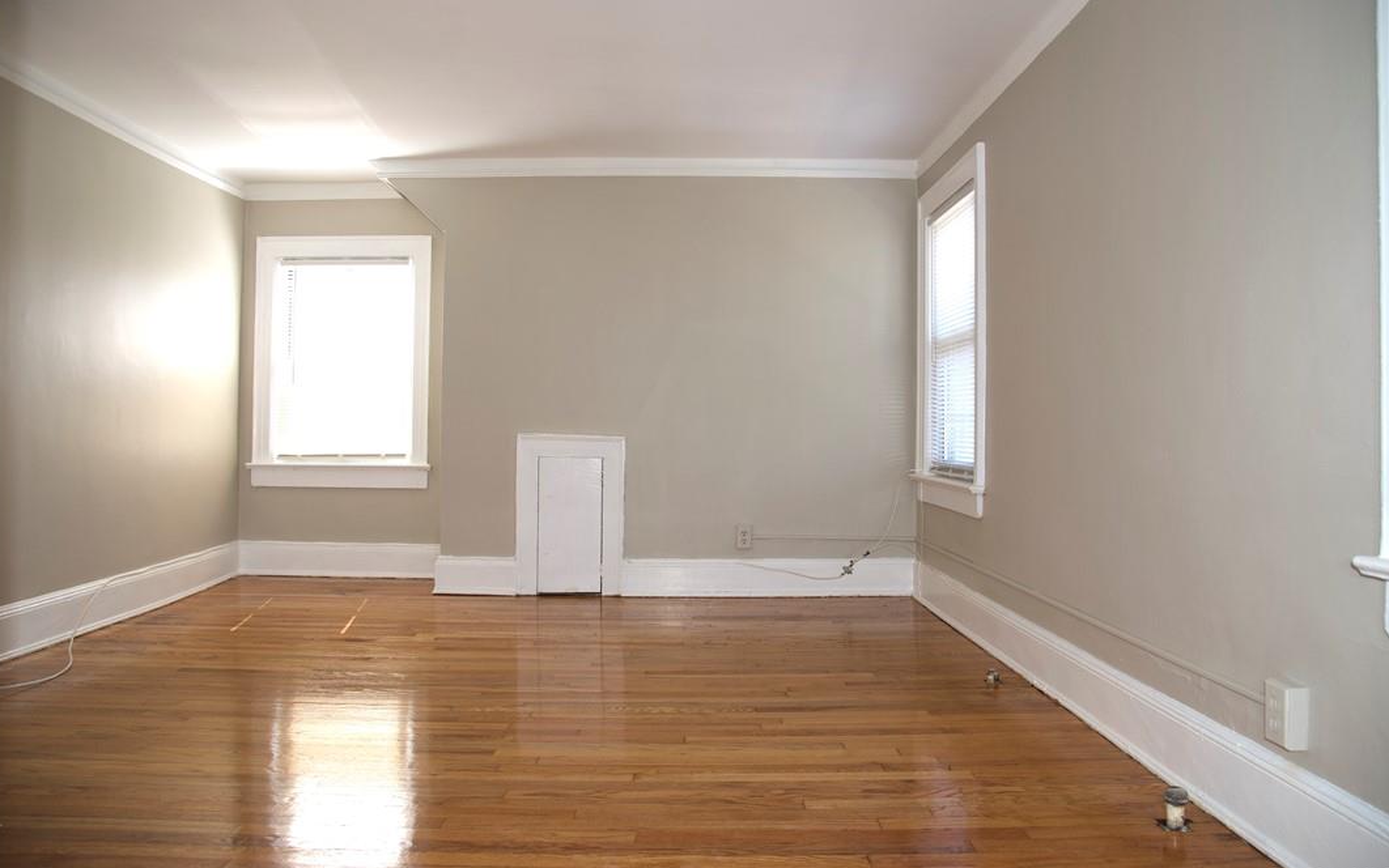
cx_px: 699
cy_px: 421
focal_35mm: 25
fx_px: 946
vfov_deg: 49.3
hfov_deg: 72.5
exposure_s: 1/125
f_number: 5.6
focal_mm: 24
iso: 360
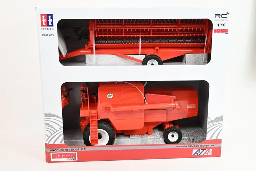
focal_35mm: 39
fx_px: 277
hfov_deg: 49.6
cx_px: 128
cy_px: 86
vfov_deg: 34.2
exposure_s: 1/125
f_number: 4.5
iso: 640
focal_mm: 26
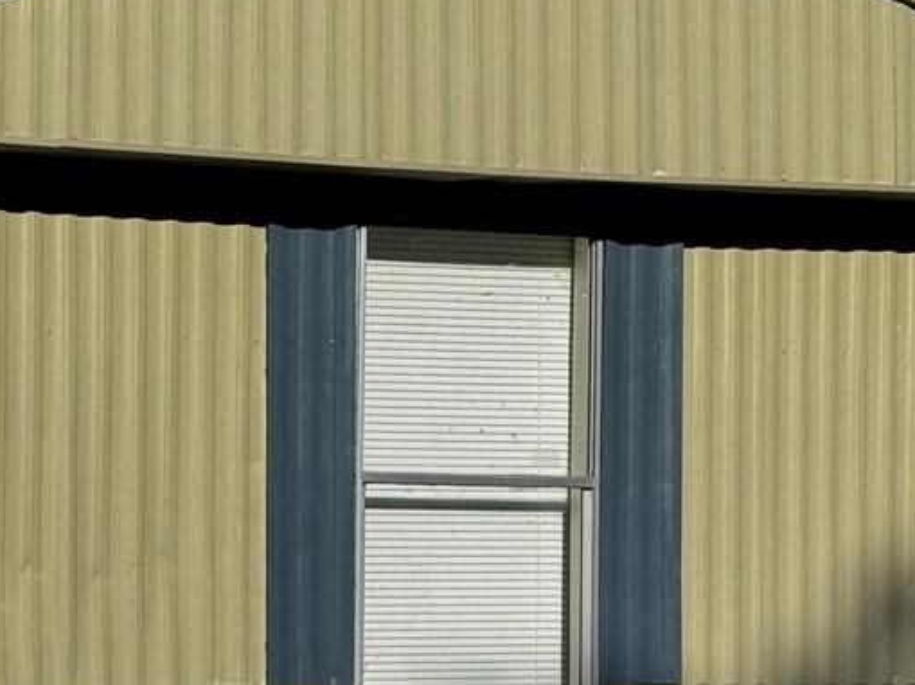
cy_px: 627
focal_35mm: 151
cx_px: -196
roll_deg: -0.1
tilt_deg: -1.6
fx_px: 3989
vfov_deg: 9.8
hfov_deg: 12.8
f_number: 1.78
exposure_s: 1/9009
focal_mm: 6.76
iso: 64
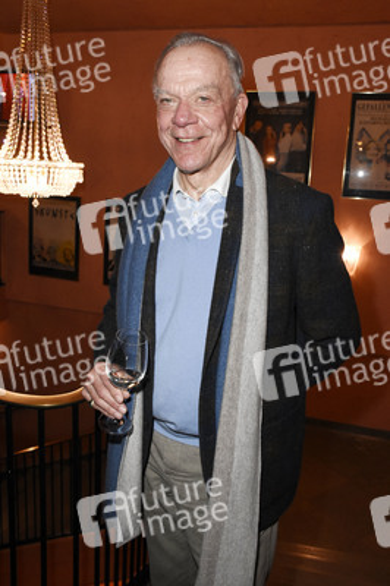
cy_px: 293
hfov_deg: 43.5
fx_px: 488
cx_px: 195
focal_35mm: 30
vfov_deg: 62.0
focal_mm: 20
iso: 3200
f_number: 6.3
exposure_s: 1/160
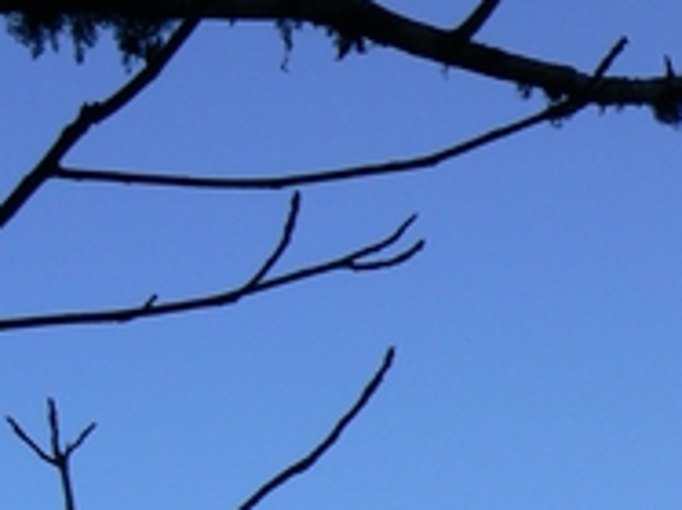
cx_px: 948
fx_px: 4548
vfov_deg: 6.4
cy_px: 466
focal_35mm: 231
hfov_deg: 8.4
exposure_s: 1/500
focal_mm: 12
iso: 80
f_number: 7.1
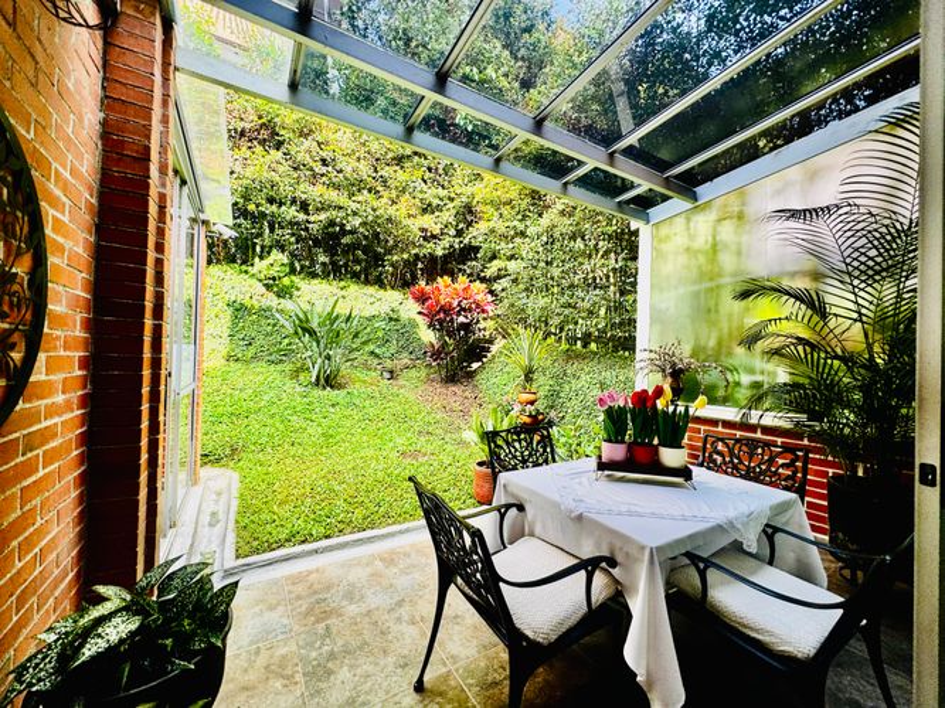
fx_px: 382
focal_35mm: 14
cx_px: 472
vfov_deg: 85.7
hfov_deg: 102.1
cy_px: 354
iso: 50
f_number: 2.2
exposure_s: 1/99
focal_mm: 2.22
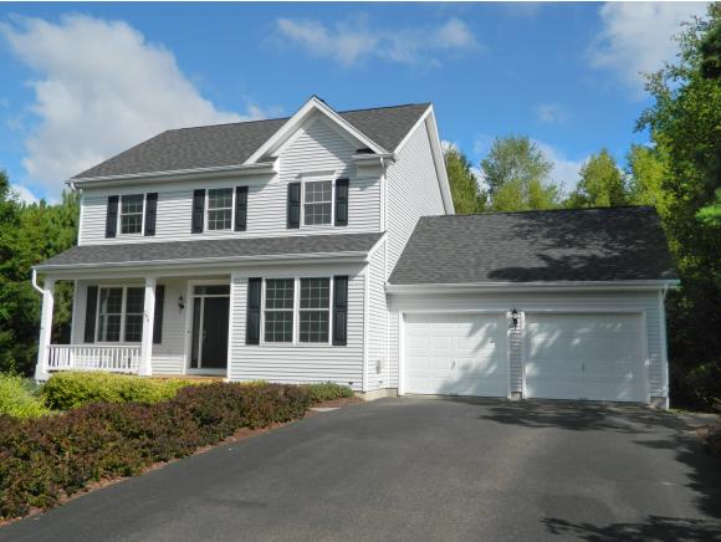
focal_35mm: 31
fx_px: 646
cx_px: 360
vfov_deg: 45.5
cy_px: 271
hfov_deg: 58.3
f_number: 9.1
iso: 110
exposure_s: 1/320
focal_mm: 5.6
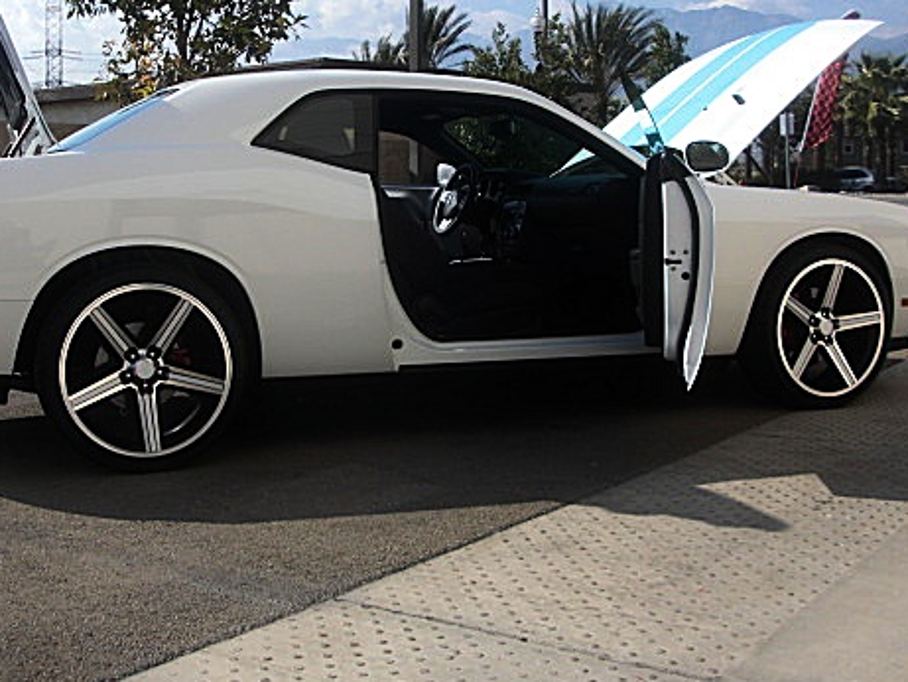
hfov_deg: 38.1
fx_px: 1312
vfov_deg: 29.1
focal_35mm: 50
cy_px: 298
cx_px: 400
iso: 50
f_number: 7.9
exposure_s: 1/125
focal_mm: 6.3
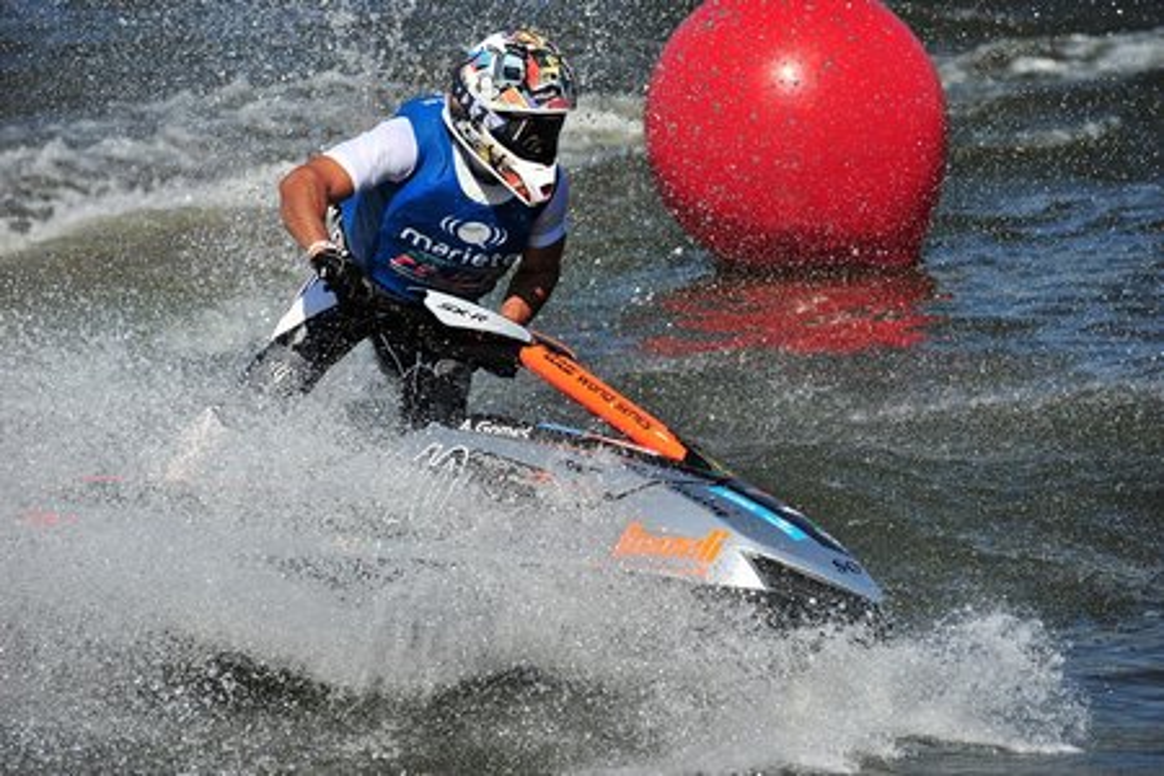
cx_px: 582
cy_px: 388
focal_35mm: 190
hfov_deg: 10.8
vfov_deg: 7.2
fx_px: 6143
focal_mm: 190
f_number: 5.6
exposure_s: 1/2000
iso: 200
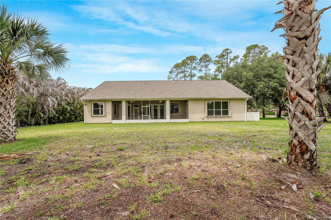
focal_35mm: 16
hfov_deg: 96.7
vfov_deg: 73.7
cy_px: 110
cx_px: 166
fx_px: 147
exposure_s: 1/400
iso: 400
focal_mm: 16
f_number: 8
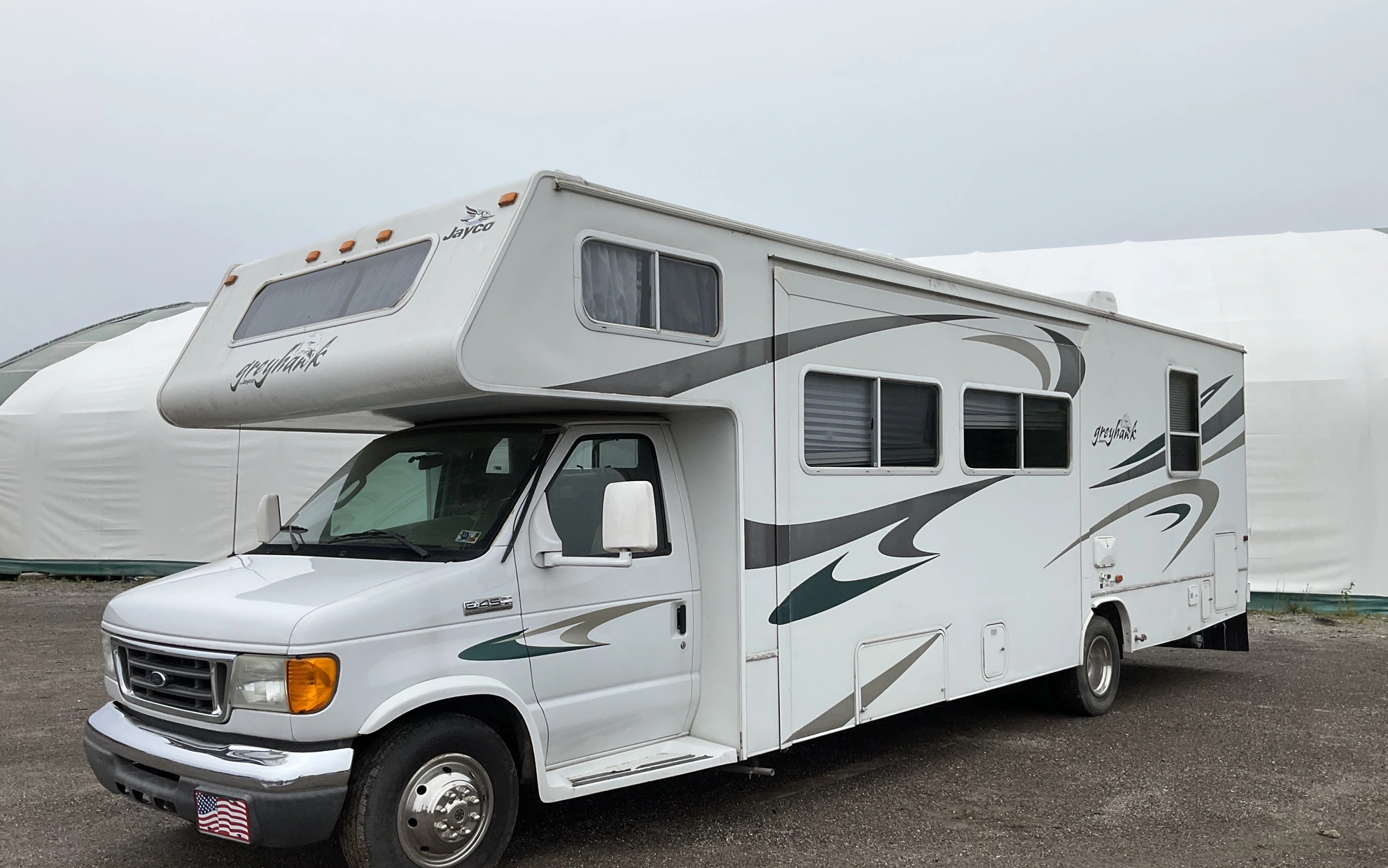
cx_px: 696
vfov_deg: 40.5
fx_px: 1173
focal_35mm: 31
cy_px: 508
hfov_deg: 61.2
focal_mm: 3
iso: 25
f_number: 1.8
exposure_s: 1/2227
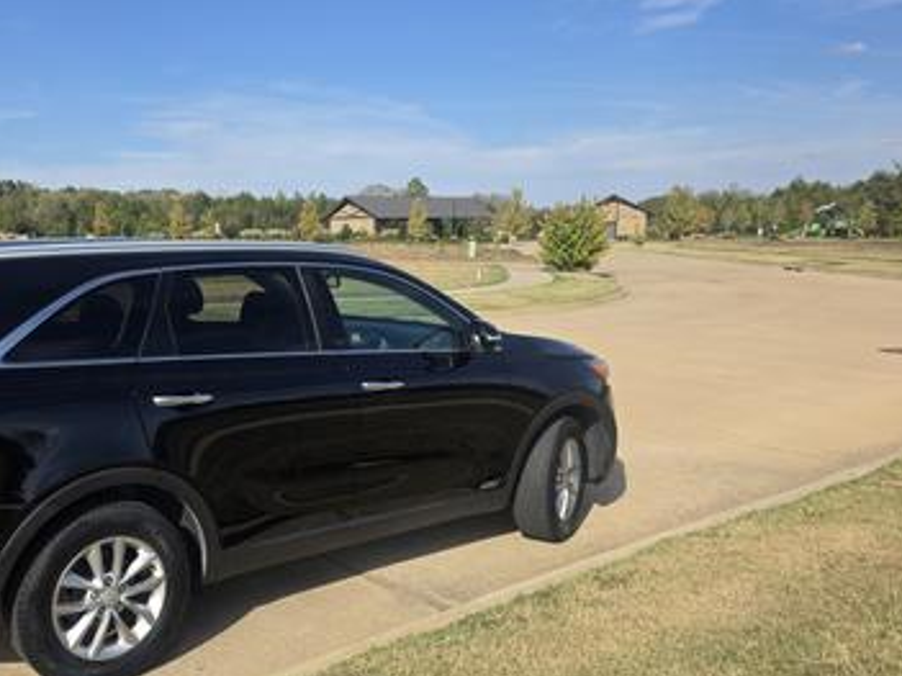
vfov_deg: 42.9
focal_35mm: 33
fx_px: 860
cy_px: 357
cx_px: 275
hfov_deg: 53.8
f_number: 1.7
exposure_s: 1/5296
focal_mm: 6.3
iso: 80
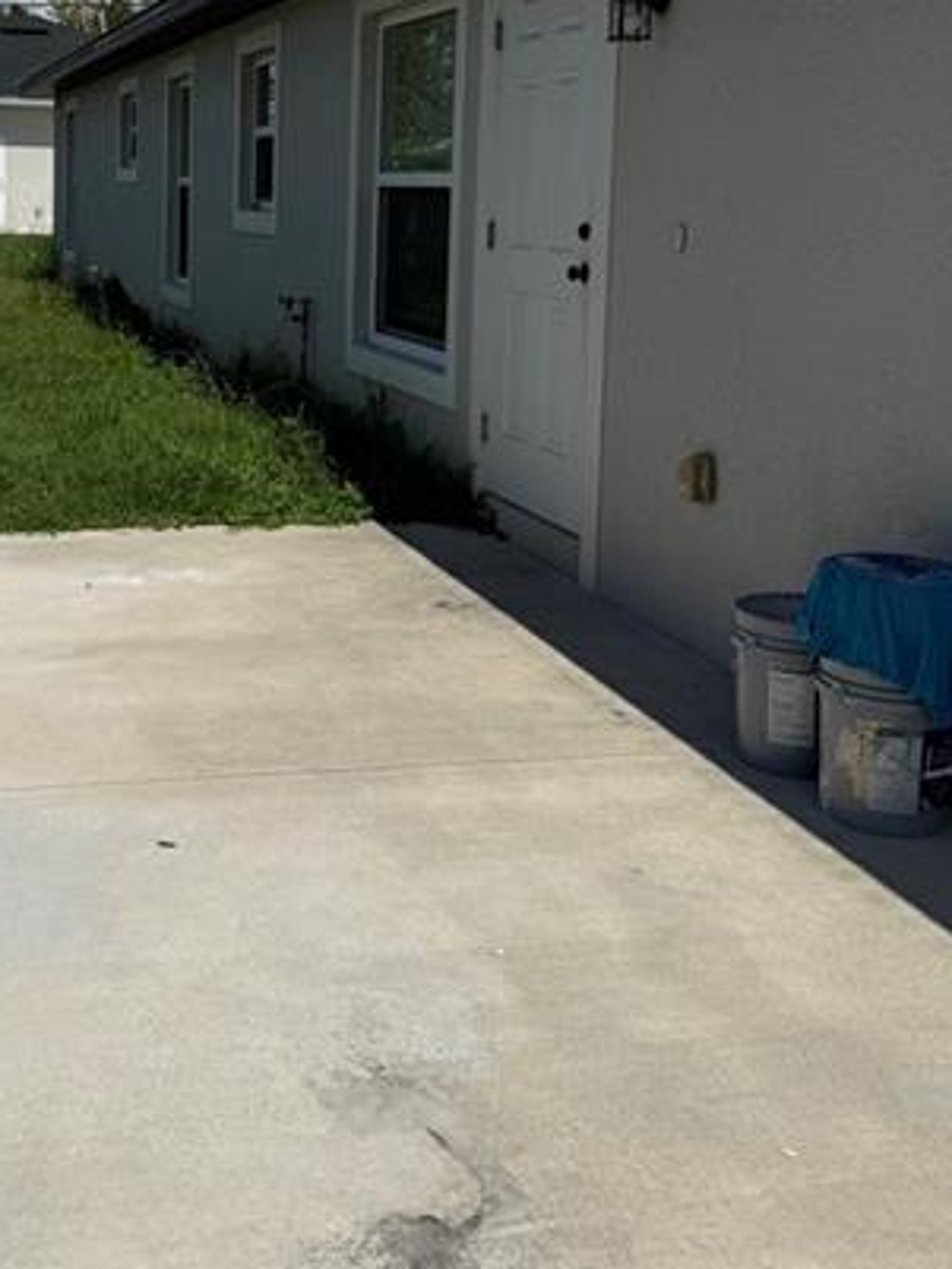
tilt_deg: -4.2
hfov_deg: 30.9
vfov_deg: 40.2
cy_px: 329
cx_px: 225
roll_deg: -1.4
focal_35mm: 46
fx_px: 1686
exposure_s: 1/14286
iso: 80
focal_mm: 6.76
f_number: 1.78
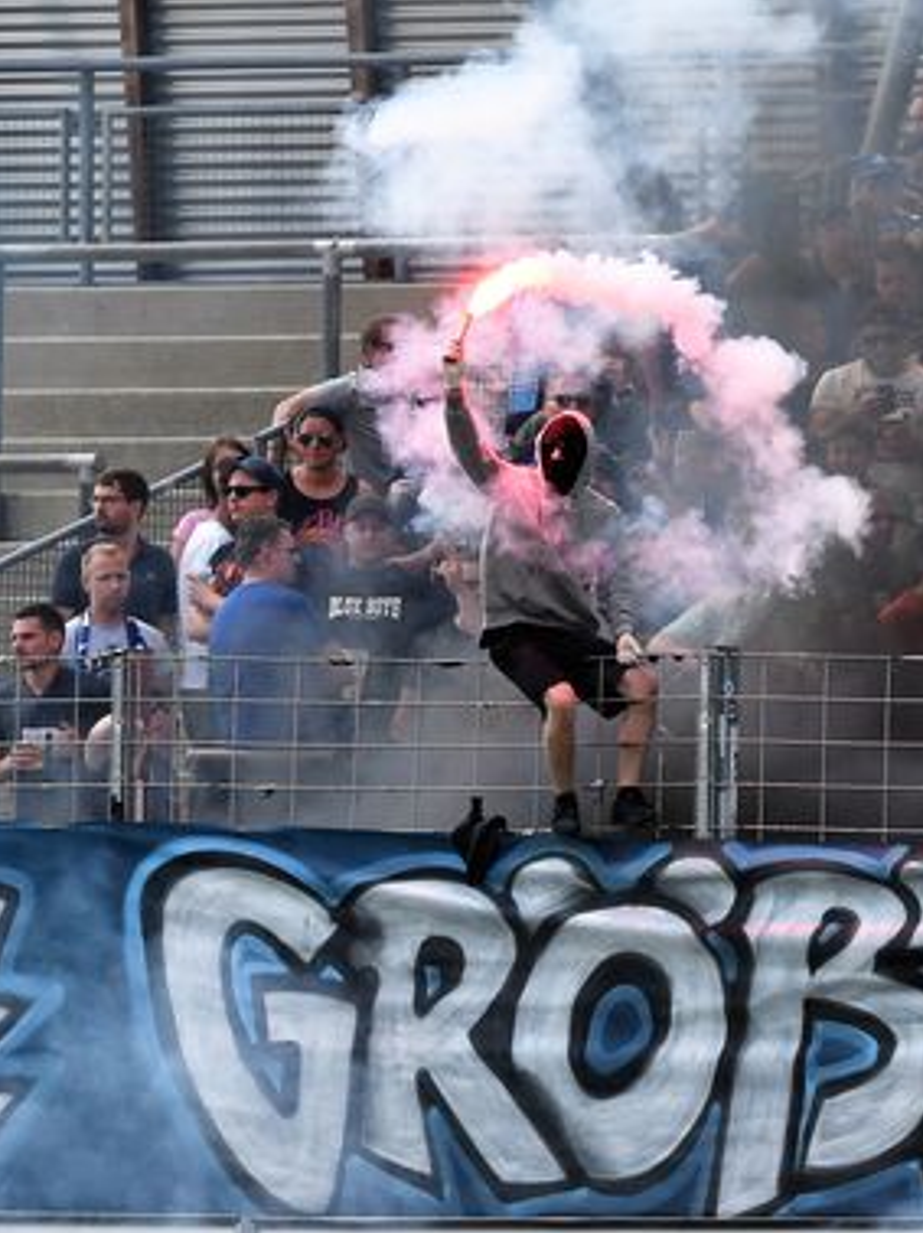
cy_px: 616
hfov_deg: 3.4
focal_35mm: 435
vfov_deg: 4.6
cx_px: 868
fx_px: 15483
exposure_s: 1/1000
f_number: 4.5
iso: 180
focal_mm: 200
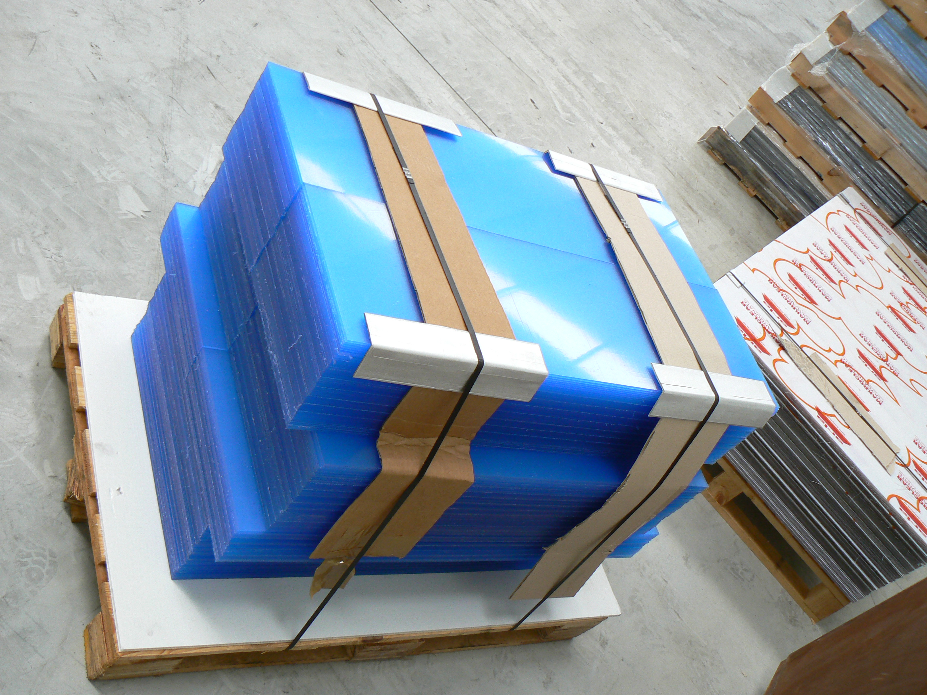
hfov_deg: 51.4
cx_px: 464
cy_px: 348
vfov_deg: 39.7
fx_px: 964
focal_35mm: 36
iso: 100
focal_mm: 6
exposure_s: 1/30
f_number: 2.8
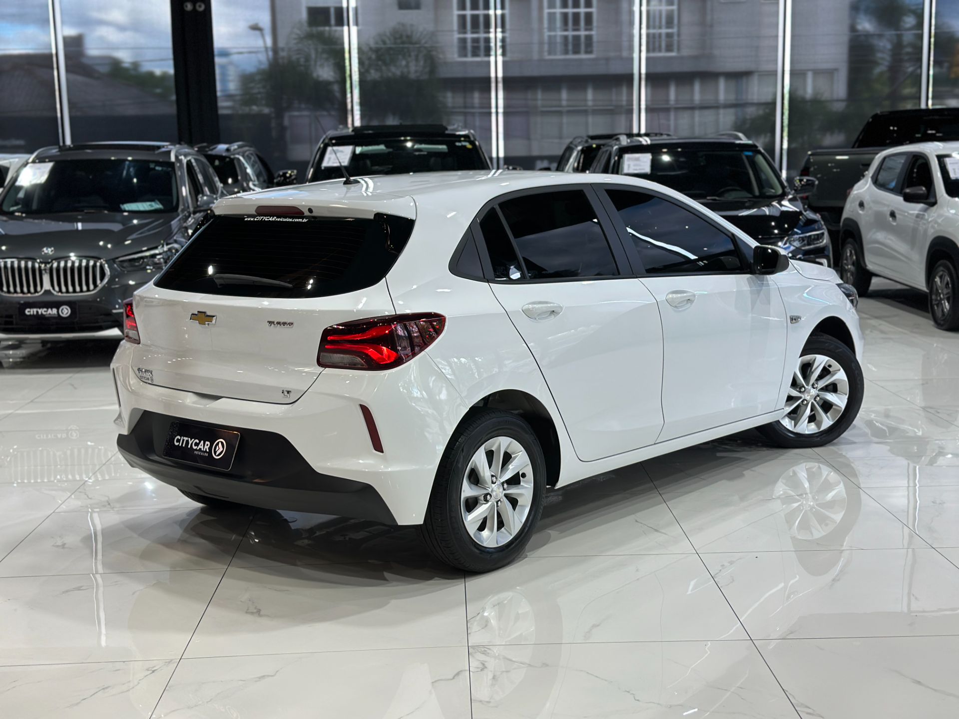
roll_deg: +1.4
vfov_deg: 30.3
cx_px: 480
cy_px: 360
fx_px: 1330
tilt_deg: -9.5
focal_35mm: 48
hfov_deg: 39.7
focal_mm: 6.86
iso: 100
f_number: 1.78
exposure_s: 1/120
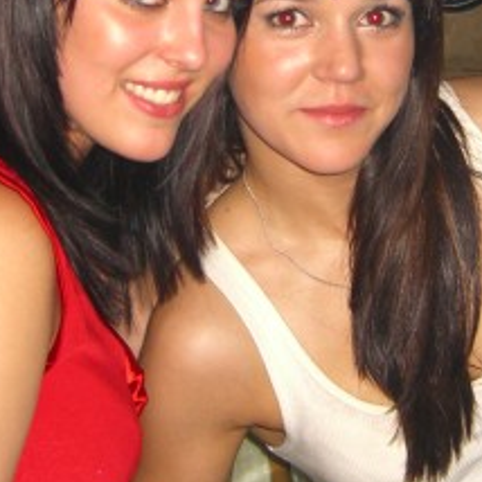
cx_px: 336
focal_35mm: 94
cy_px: 43
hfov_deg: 18.4
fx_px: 1481
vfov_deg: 18.2
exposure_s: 1/60
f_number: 2.8
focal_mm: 7.9
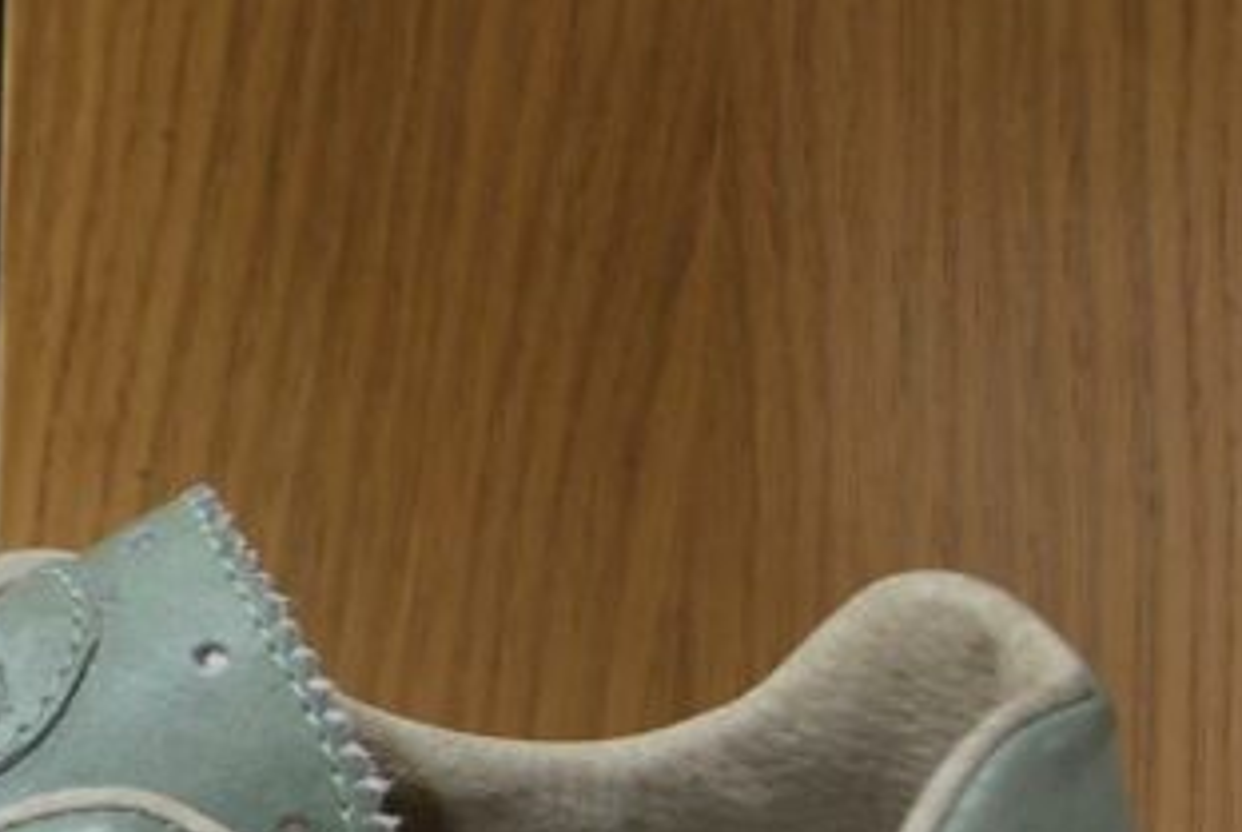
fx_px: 5355
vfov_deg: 8.8
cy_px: 991
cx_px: -245
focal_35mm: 155
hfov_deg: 12.9
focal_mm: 24
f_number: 4.5
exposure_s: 1/80
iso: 200
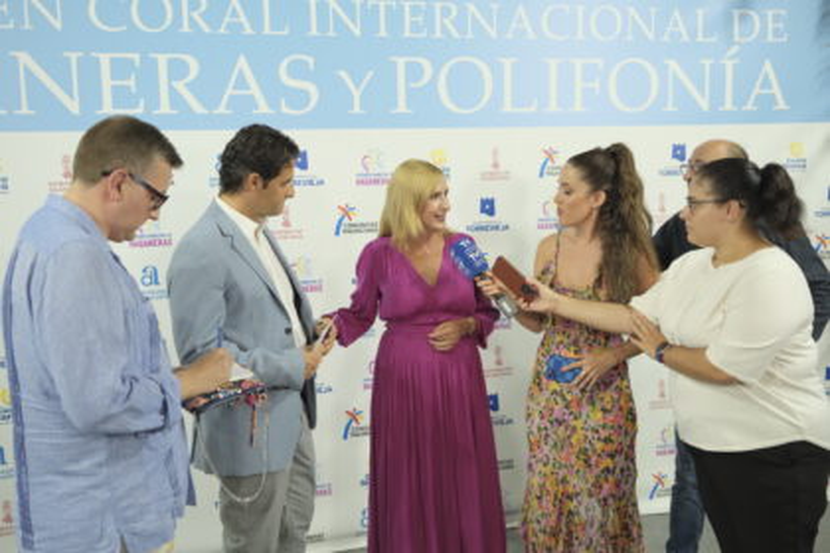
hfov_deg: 54.4
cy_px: 276
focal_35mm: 35
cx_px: 415
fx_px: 807
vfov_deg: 37.9
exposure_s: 1/500
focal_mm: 23
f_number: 2.5
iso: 1600
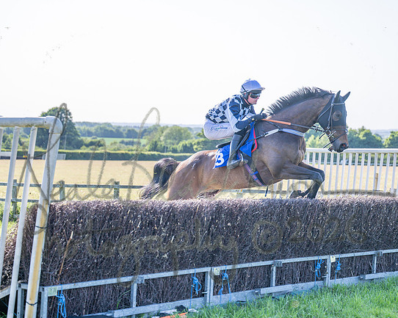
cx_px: 201
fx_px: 965
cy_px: 159
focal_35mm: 82
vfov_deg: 18.7
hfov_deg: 23.3
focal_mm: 70
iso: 200
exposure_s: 1/2000
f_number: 2.8
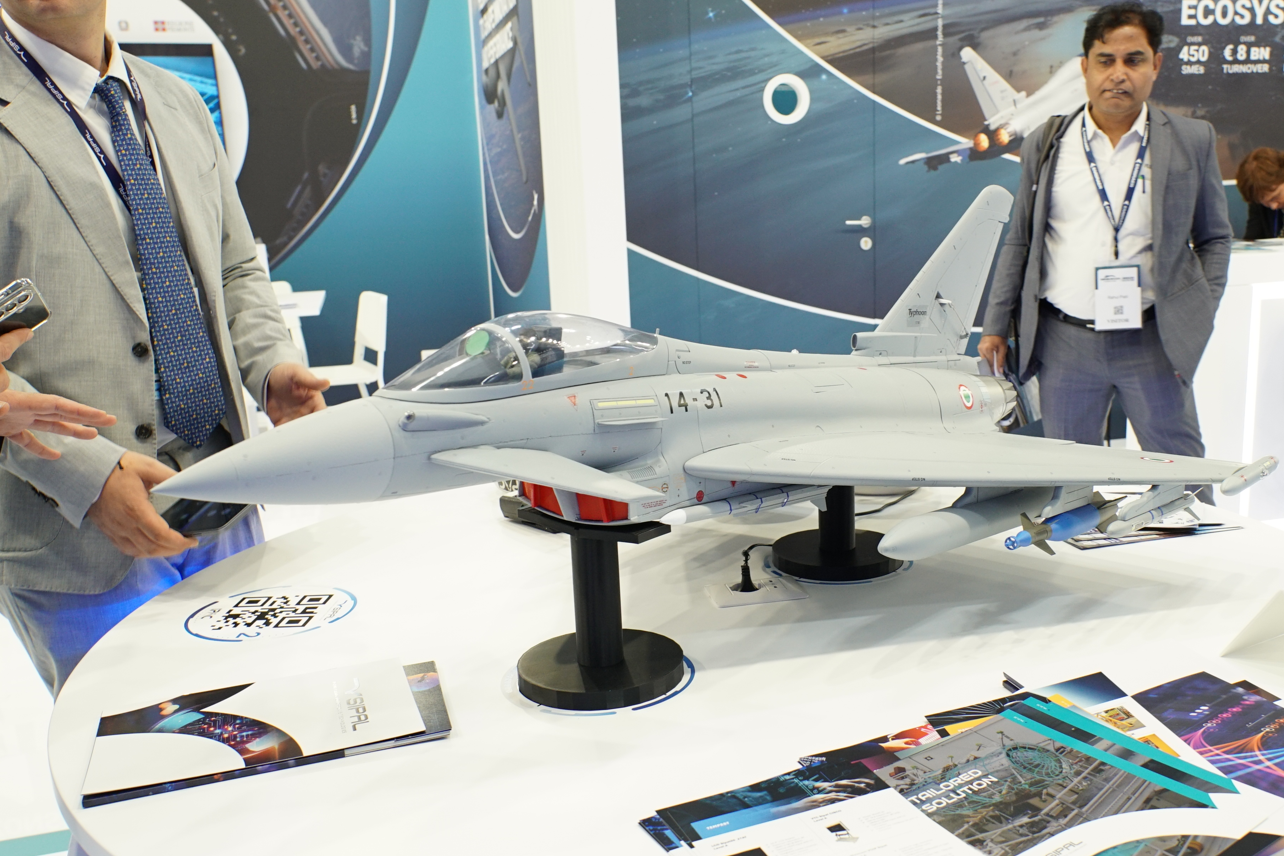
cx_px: 727
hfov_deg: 55.6
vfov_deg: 38.9
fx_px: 1212
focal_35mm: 34
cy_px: 433
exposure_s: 1/125
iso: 1250
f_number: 6.3
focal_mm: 29
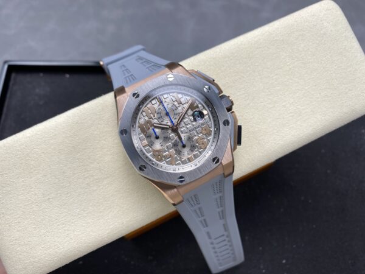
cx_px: 182
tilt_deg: -70.2
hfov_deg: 69.4
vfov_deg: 54.9
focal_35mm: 25
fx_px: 264
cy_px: 137
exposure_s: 1/164
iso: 32
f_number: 1.8
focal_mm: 4.25
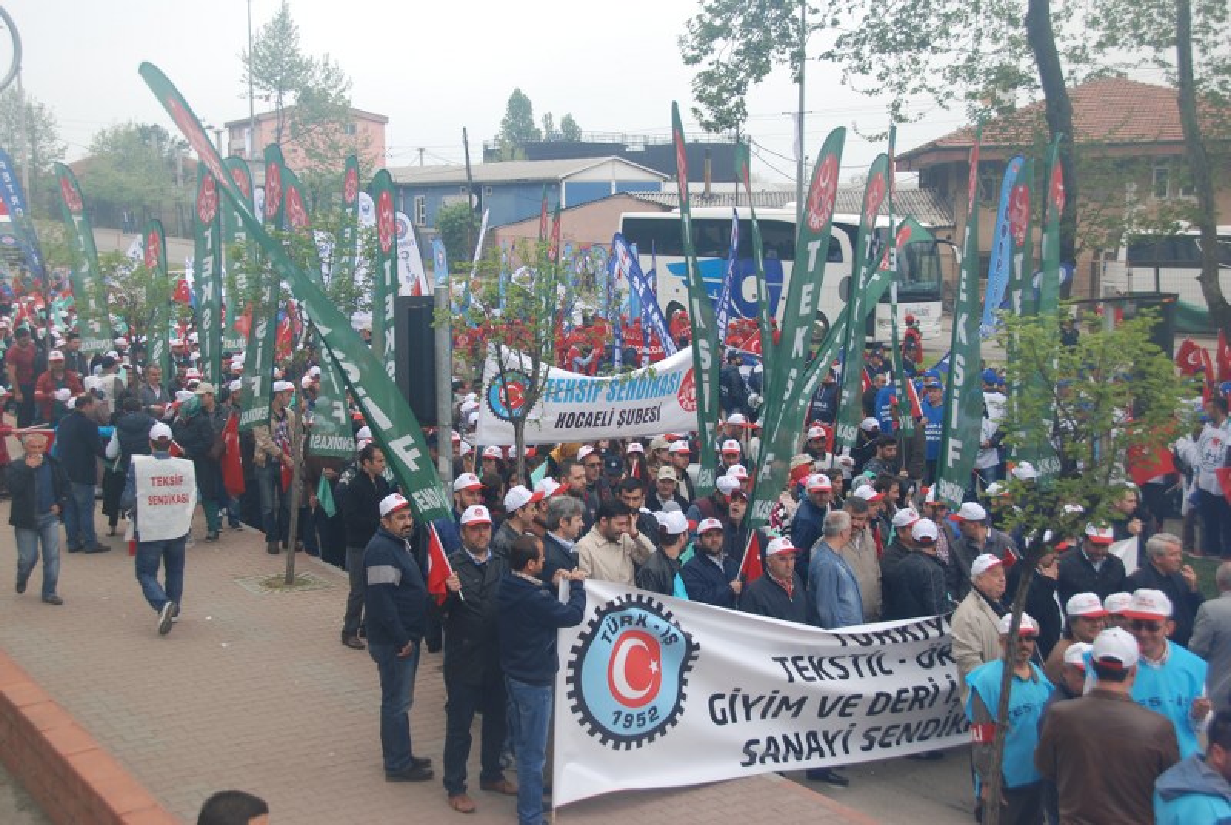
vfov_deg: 29.0
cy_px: 412
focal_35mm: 46
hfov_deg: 42.3
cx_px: 616
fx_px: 1592
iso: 100
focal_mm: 31
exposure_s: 1/125
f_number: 5.6
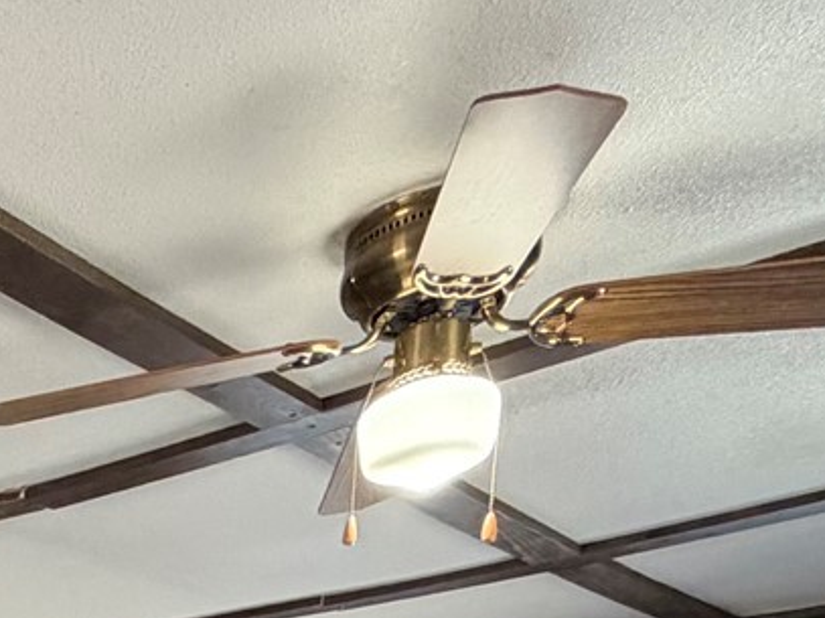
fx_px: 1573
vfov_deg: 16.2
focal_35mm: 66
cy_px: 1297
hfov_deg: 23.9
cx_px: -379
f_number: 2.2
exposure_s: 1/100
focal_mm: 2.22
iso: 320
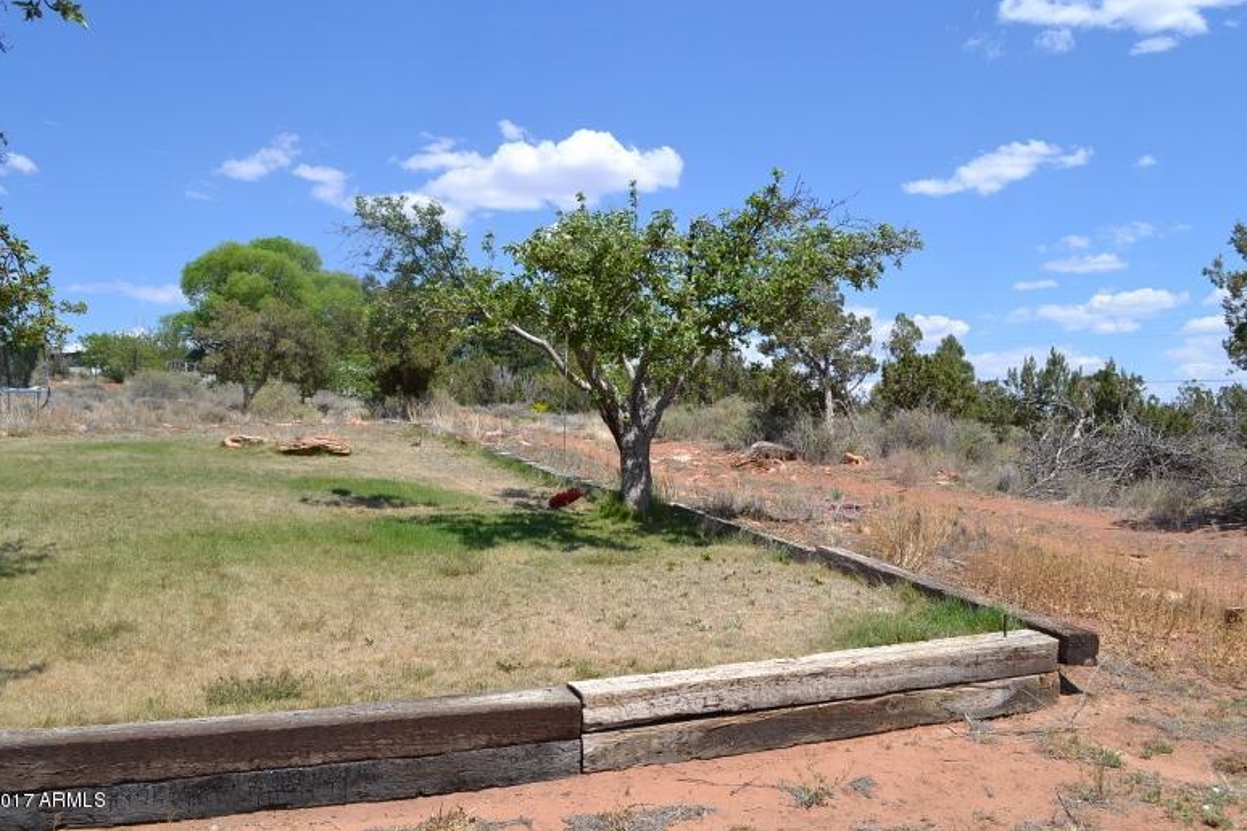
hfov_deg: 60.3
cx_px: 624
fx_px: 1074
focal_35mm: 31
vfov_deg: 42.3
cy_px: 405
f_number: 8
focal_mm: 20
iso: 100
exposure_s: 1/250
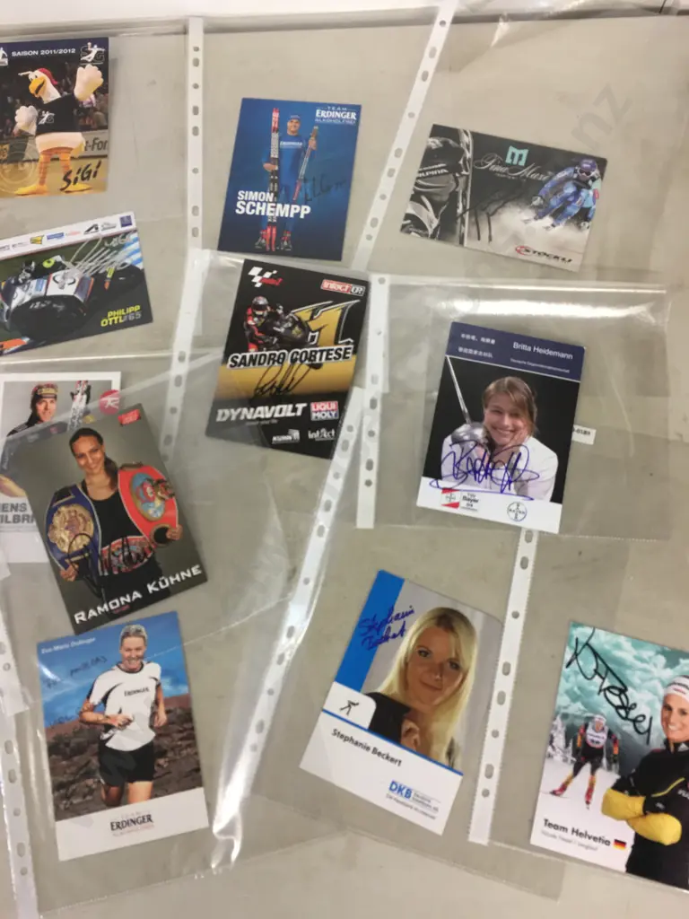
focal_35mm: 29
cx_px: 344
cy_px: 460
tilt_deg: -75.8
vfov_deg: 61.7
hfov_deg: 48.2
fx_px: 770
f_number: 2.2
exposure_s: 1/17
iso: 40
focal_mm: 4.15
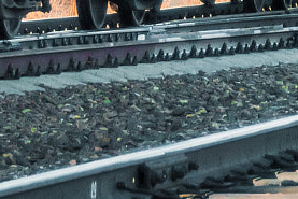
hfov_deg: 4.1
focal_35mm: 503
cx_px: 393
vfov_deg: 2.7
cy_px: -96
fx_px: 4166
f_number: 5
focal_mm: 58
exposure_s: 1/500
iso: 250
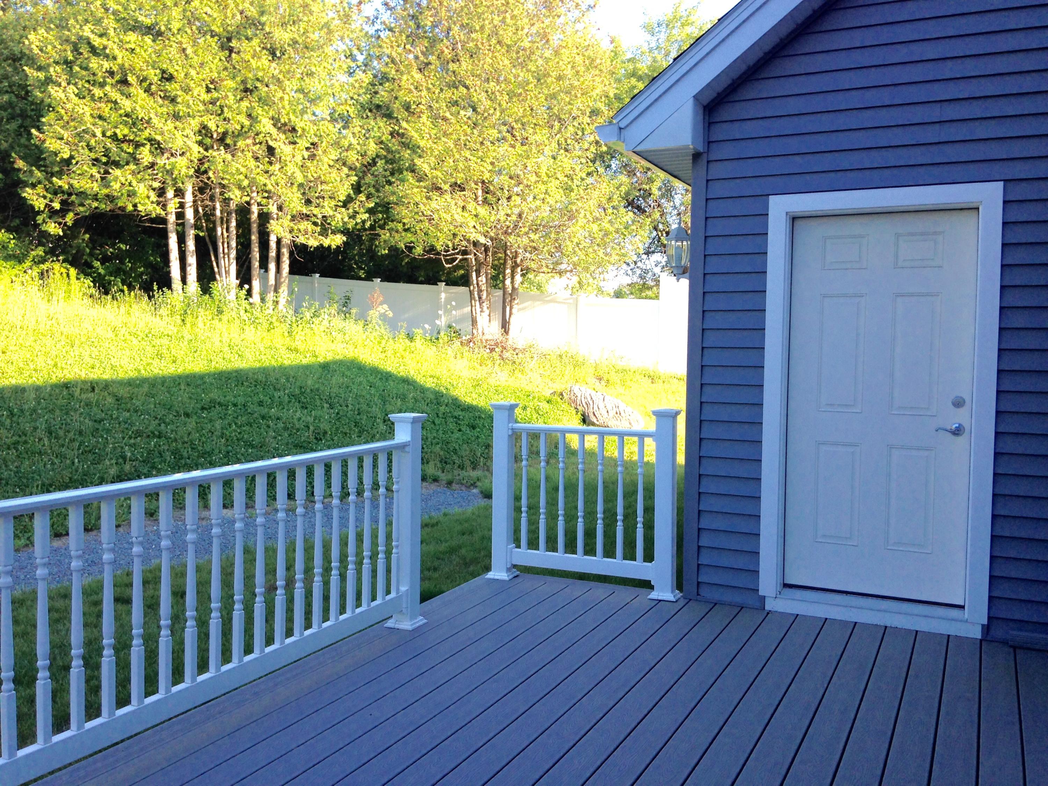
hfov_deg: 55.4
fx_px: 999
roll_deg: +0.2
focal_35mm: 33
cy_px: 393
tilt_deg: -4.3
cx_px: 524
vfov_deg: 42.9
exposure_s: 1/321
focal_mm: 4.12
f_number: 2.4
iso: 50
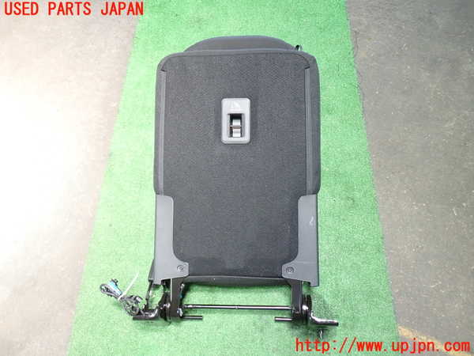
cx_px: 237
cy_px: 178
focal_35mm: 28
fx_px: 383
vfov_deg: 49.7
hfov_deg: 63.4
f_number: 2.2
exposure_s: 1/30
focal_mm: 5.05
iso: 200
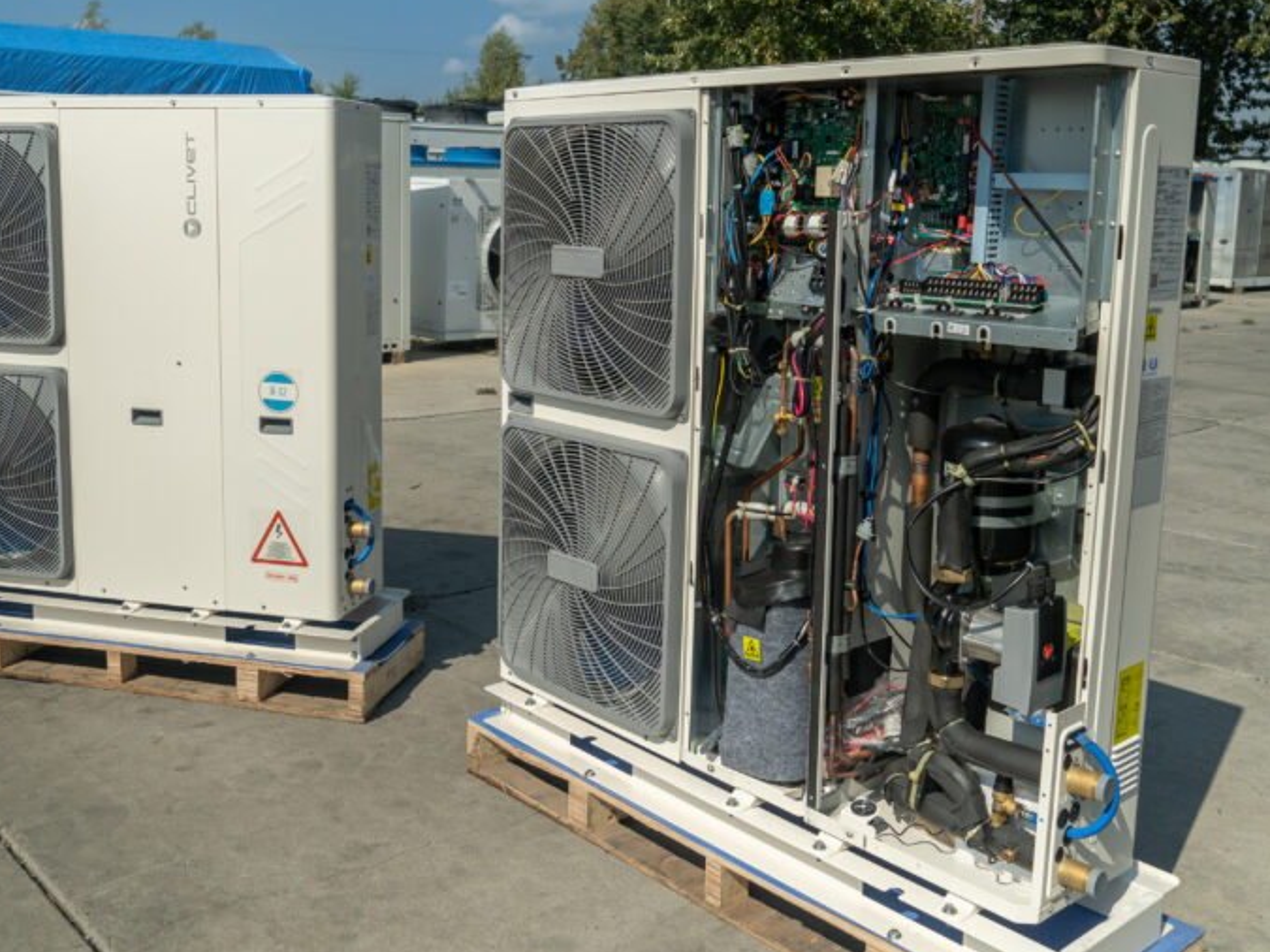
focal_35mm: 35
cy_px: 405
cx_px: 555
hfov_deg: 52.5
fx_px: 1284
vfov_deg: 40.6
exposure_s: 1/100
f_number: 5.6
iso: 100
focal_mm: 24
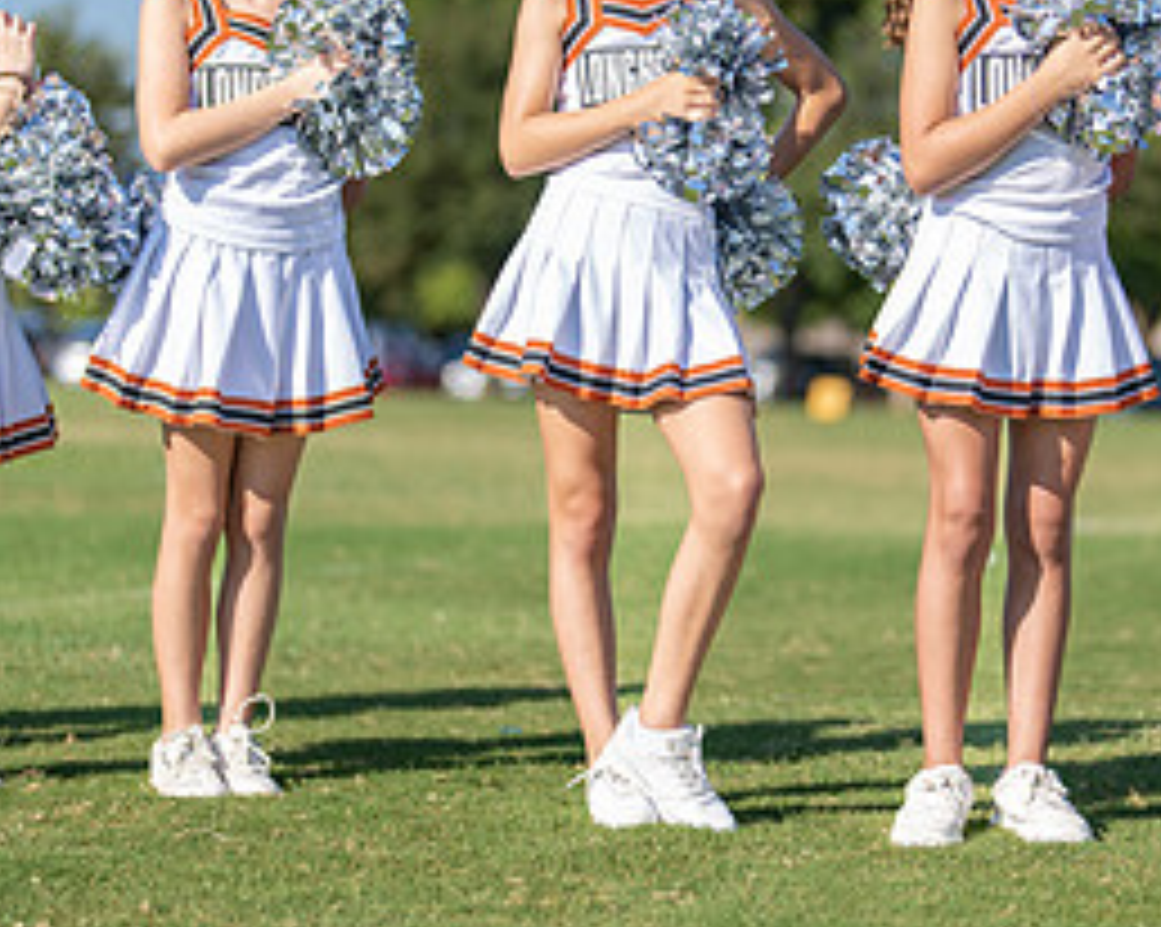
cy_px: 396
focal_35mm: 113
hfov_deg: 16.9
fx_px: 3880
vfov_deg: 13.6
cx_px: 927
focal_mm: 50
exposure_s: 1/6400
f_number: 1.2
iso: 100
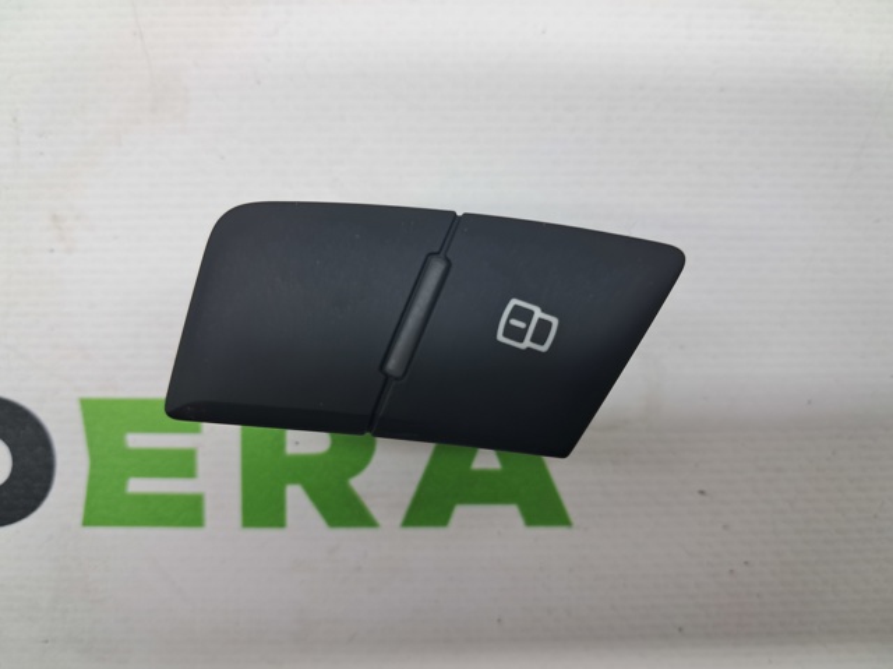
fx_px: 696
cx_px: 446
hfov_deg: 65.4
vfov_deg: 51.3
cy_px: 334
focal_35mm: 27
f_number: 1.8
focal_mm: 4
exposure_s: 1/50
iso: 50
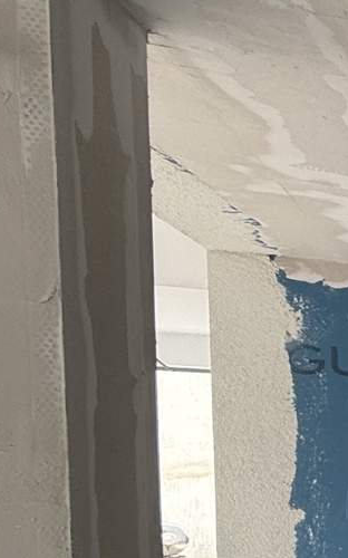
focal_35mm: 57
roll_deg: +0.6
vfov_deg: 34.2
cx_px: 1003
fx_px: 866
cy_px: 473
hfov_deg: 12.1
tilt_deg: -0.5
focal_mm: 2.22
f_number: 2.2
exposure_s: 1/99
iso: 50
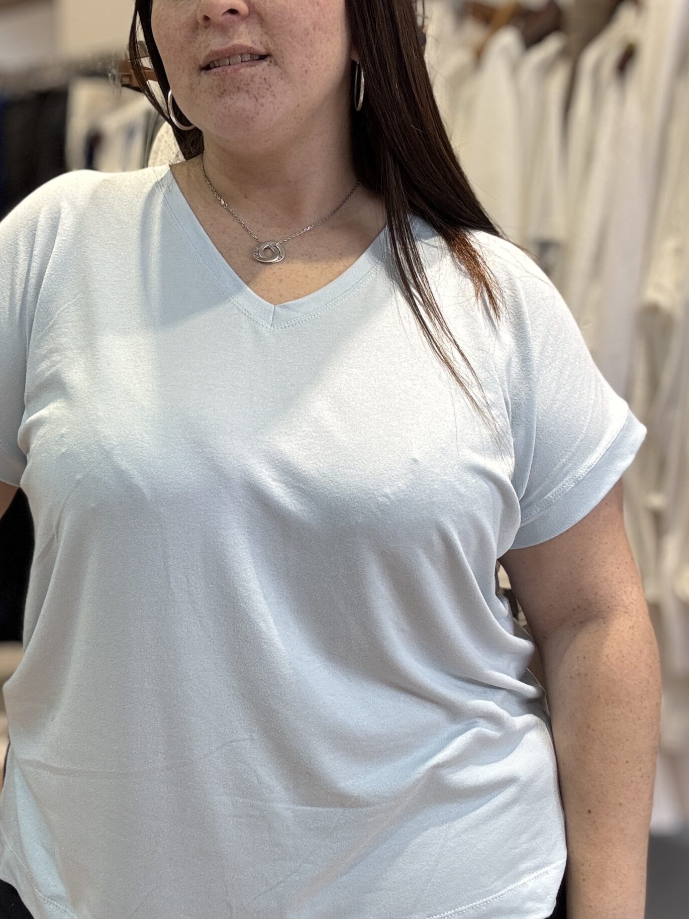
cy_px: 392
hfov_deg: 34.2
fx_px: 1115
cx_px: 277
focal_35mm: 42
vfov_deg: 44.7
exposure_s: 1/50
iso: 64
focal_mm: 2.69
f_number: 1.9
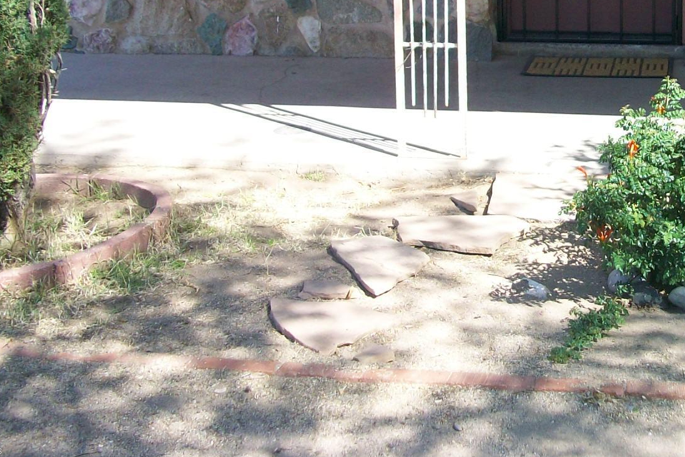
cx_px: 582
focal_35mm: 66
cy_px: 3
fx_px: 1256
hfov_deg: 29.5
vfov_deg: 20.0
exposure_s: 1/339
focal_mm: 5.7
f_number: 2.8
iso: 80
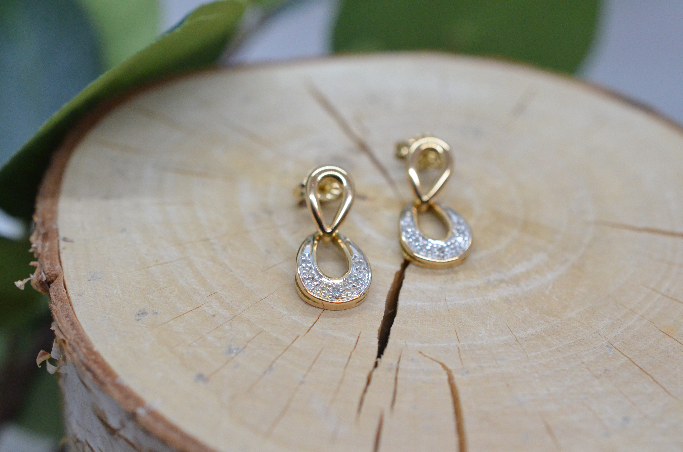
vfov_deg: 22.5
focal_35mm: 60
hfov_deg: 33.5
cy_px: 226
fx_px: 1136
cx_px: 342
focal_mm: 40
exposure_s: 1/1600
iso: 3200
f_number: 5.6
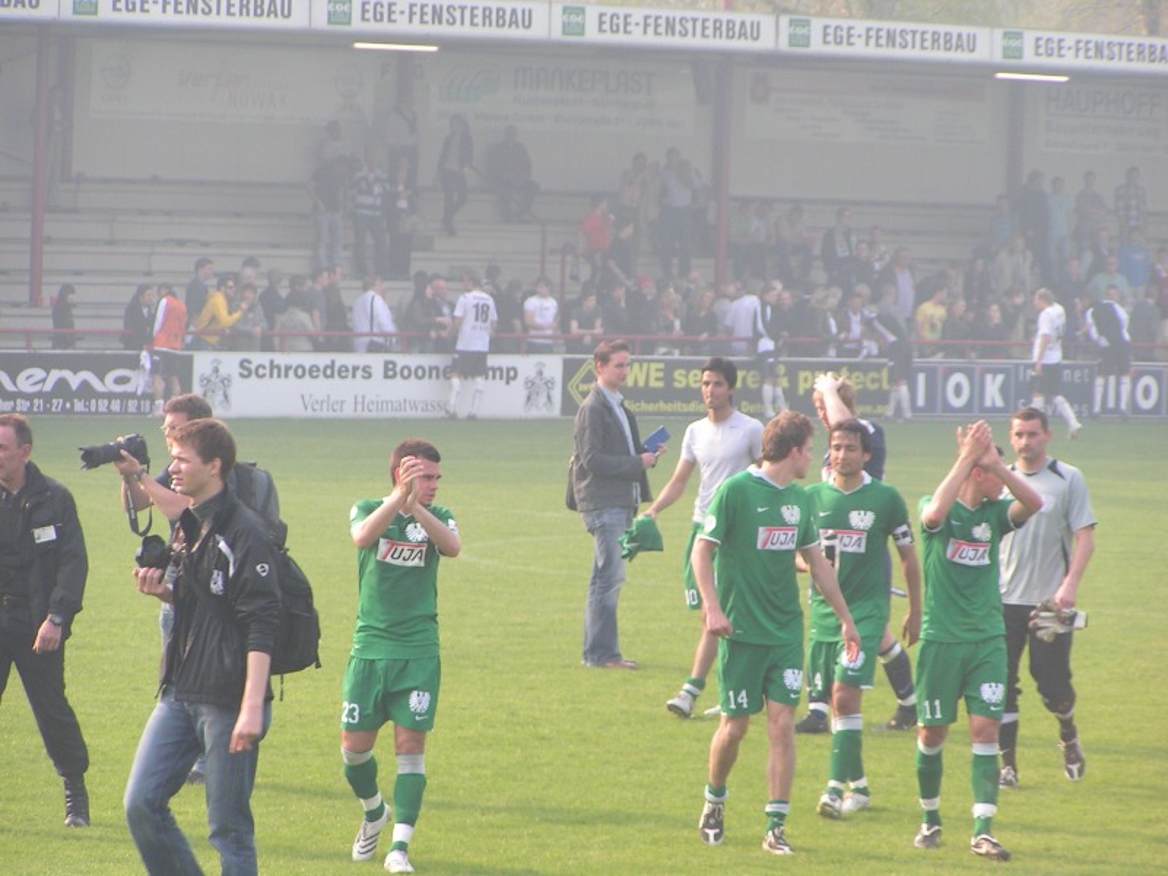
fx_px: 7963
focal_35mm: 236
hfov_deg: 8.4
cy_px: 438
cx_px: 584
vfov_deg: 6.3
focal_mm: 36.1
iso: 50
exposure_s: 1/250
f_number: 4
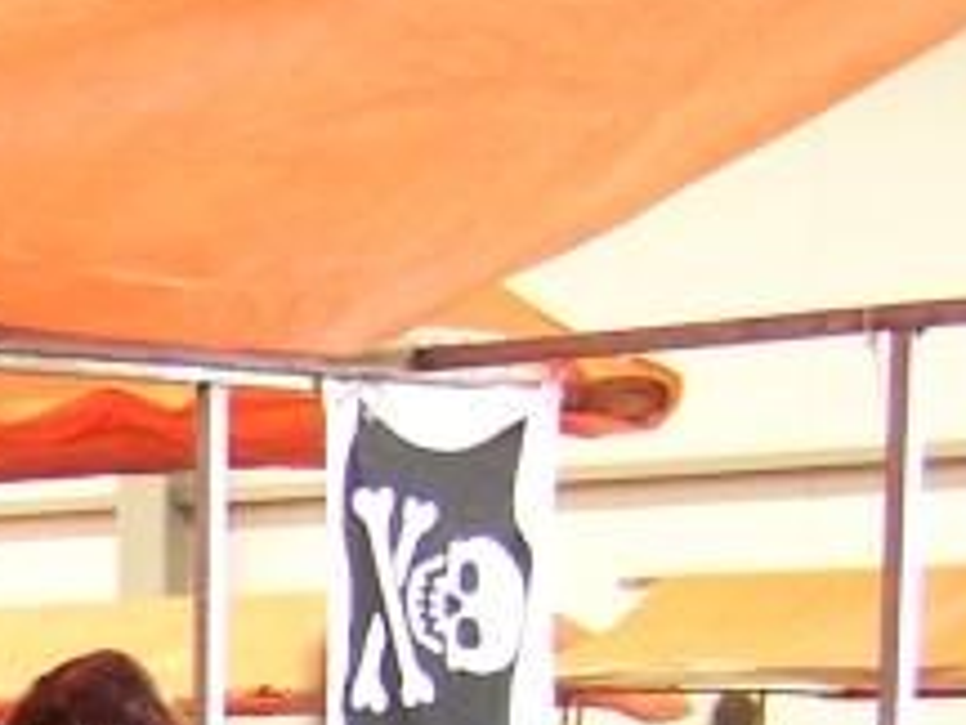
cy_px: 1616
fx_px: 5023
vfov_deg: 7.8
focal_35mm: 180
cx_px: -818
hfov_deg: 10.3
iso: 140
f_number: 2.8
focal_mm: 6.3
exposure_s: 1/6
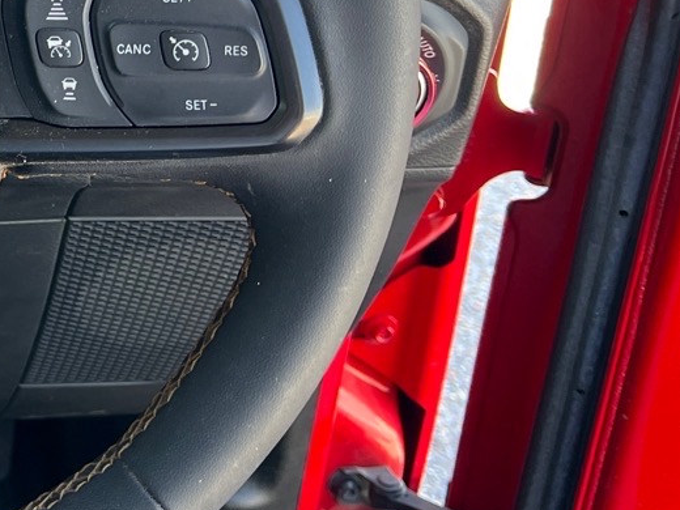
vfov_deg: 18.0
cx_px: -284
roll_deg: +1.8
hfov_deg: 21.3
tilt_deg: -27.5
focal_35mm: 80
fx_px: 1572
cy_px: -8
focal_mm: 5.7
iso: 64
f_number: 1.5
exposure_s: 1/121
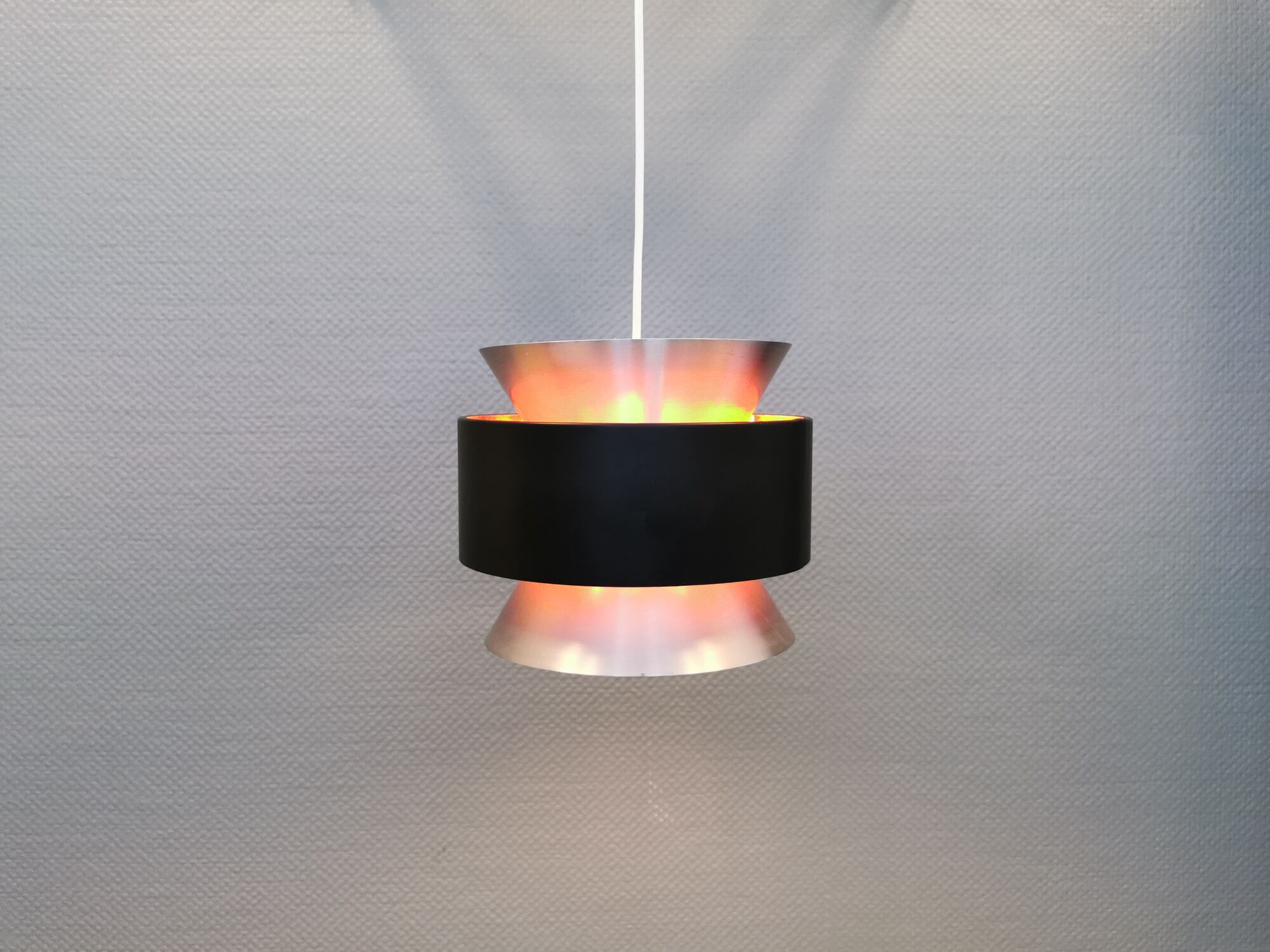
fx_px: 991
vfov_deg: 51.4
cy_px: 476
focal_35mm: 27
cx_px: 635
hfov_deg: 65.3
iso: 160
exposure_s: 1/60
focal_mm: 5.56
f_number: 1.6
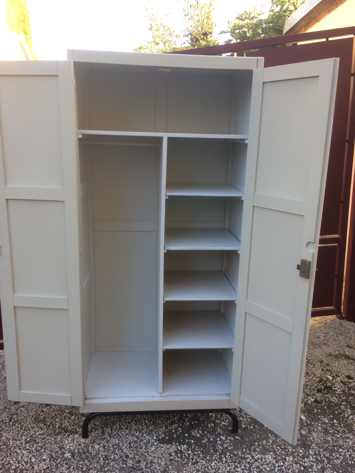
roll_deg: -0.2
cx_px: 178
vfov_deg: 61.7
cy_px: 236
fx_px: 397
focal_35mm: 29
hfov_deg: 48.2
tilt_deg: -12.6
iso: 40
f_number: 2.2
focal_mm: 4.15
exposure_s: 1/100
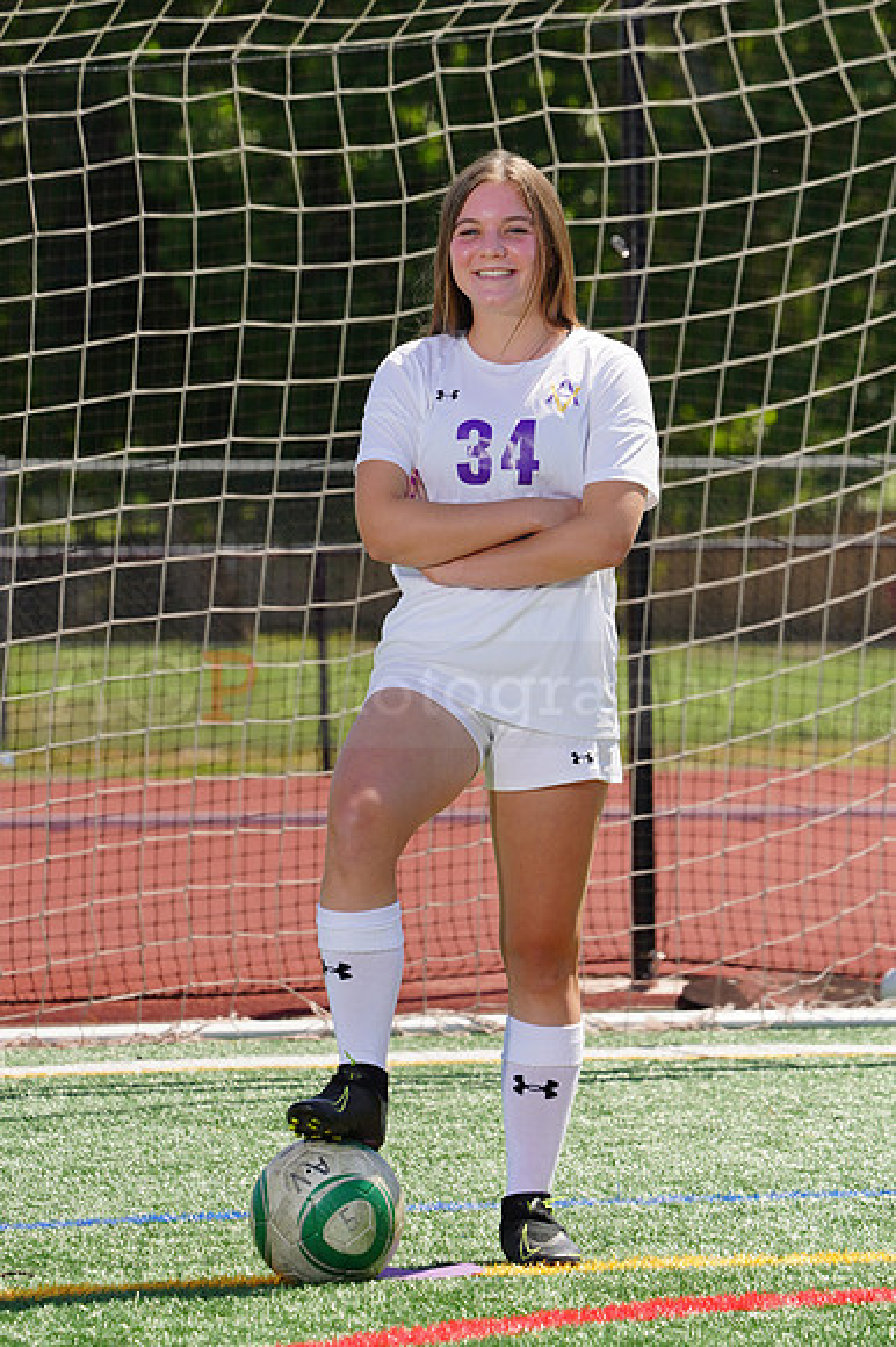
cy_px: 674
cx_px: 448
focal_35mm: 285
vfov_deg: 7.2
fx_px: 10652
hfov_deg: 4.8
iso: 200
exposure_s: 1/250
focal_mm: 285
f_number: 13
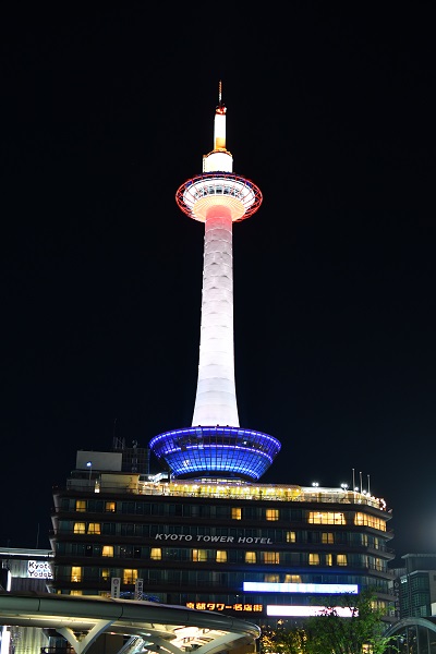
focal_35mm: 45
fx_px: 817
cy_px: 327
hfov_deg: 29.9
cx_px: 218
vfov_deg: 43.6
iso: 1000
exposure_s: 1/40
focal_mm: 30
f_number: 2.5
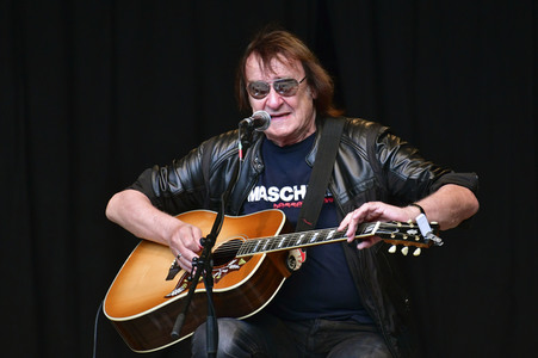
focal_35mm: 750
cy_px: 179
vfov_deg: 1.8
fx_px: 11200
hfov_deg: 2.8
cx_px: 269
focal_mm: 500
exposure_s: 1/400
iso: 2000
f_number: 5.6
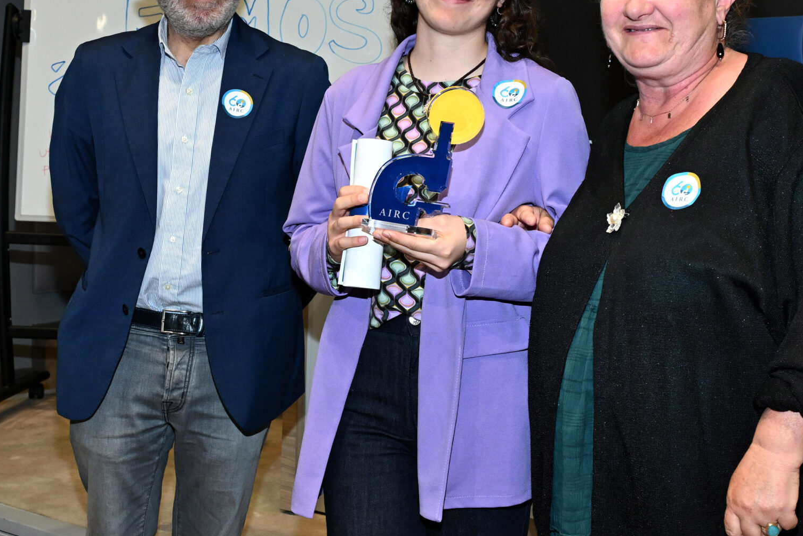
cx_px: 438
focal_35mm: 52
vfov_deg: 26.0
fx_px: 1156
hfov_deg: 38.3
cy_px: 237
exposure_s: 1/160
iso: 1250
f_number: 6.3
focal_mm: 30.5
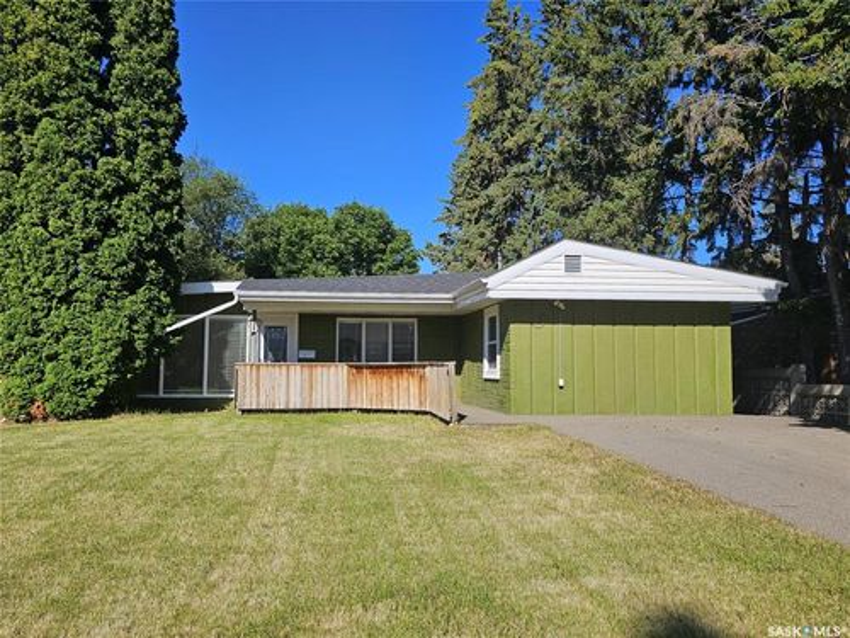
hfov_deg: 73.9
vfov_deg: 58.9
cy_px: 319
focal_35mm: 23
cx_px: 425
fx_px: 565
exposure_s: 1/1102
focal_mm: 6.3
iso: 10
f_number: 1.7
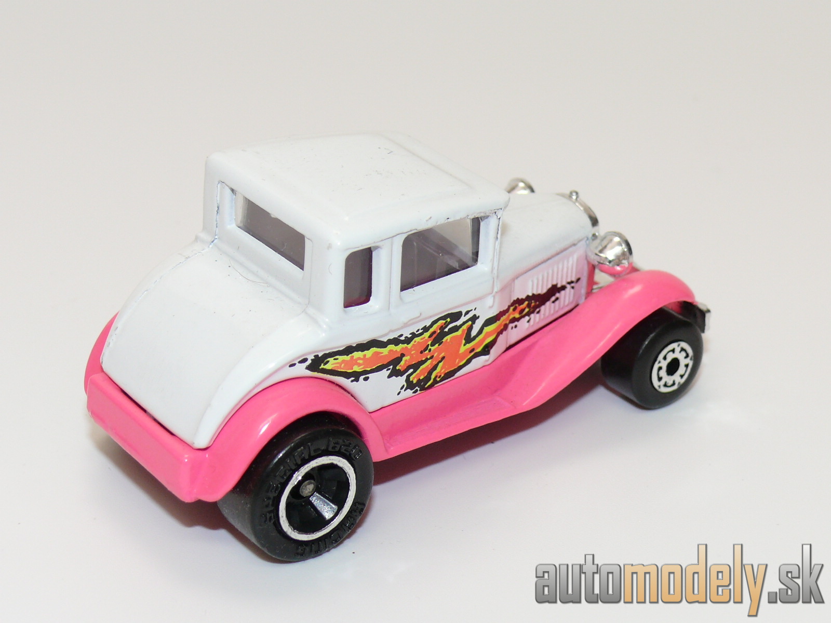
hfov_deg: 22.0
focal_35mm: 89
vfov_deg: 16.6
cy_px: 312
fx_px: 2137
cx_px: 416
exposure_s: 1/50
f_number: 4
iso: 100
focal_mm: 12.5
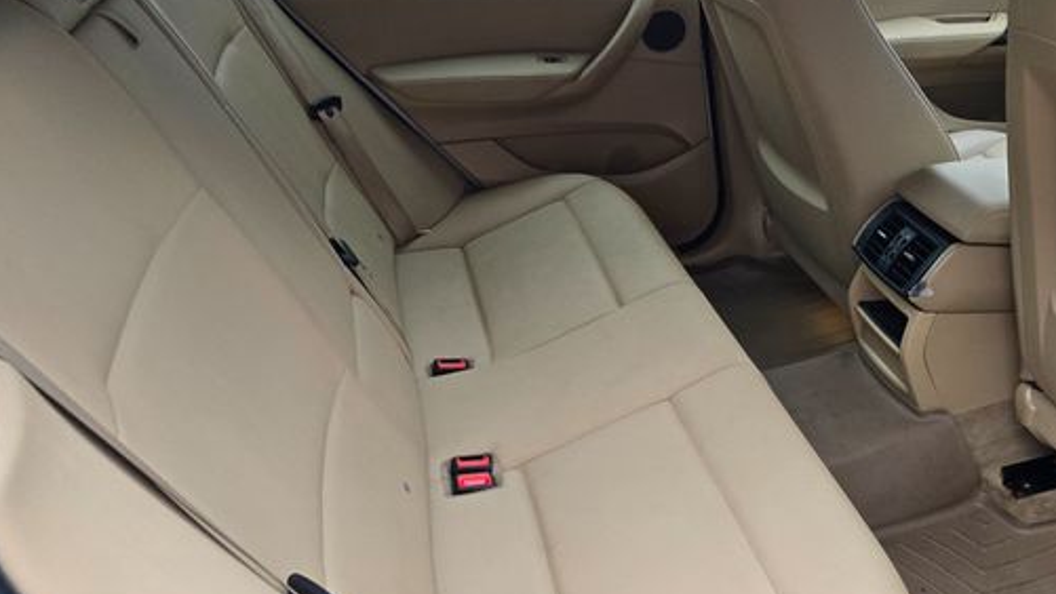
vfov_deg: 36.4
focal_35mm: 32
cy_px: 390
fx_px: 896
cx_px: 632
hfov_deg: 60.5
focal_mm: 6.3
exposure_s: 1/180
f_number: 1.7
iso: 125
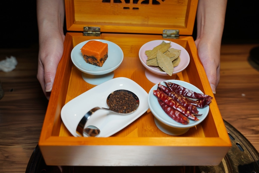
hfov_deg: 55.8
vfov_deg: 38.9
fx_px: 245
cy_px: 86
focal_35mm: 34
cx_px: 130
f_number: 4
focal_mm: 34
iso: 200
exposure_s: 1/60
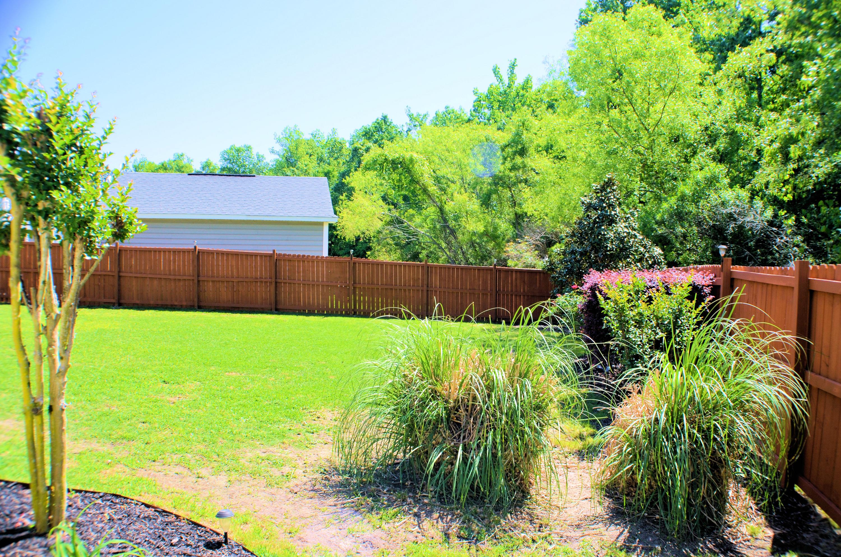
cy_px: 278
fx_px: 769
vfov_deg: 39.8
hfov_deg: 57.3
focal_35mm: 33
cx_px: 420
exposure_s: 1/250
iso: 200
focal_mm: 22
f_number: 8
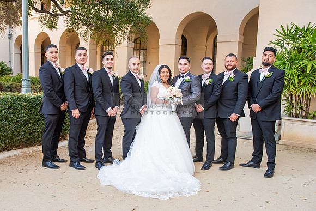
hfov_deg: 57.7
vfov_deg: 40.4
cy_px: 114
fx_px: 286
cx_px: 146
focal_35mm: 33
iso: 640
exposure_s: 1/200
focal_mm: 28
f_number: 4.5
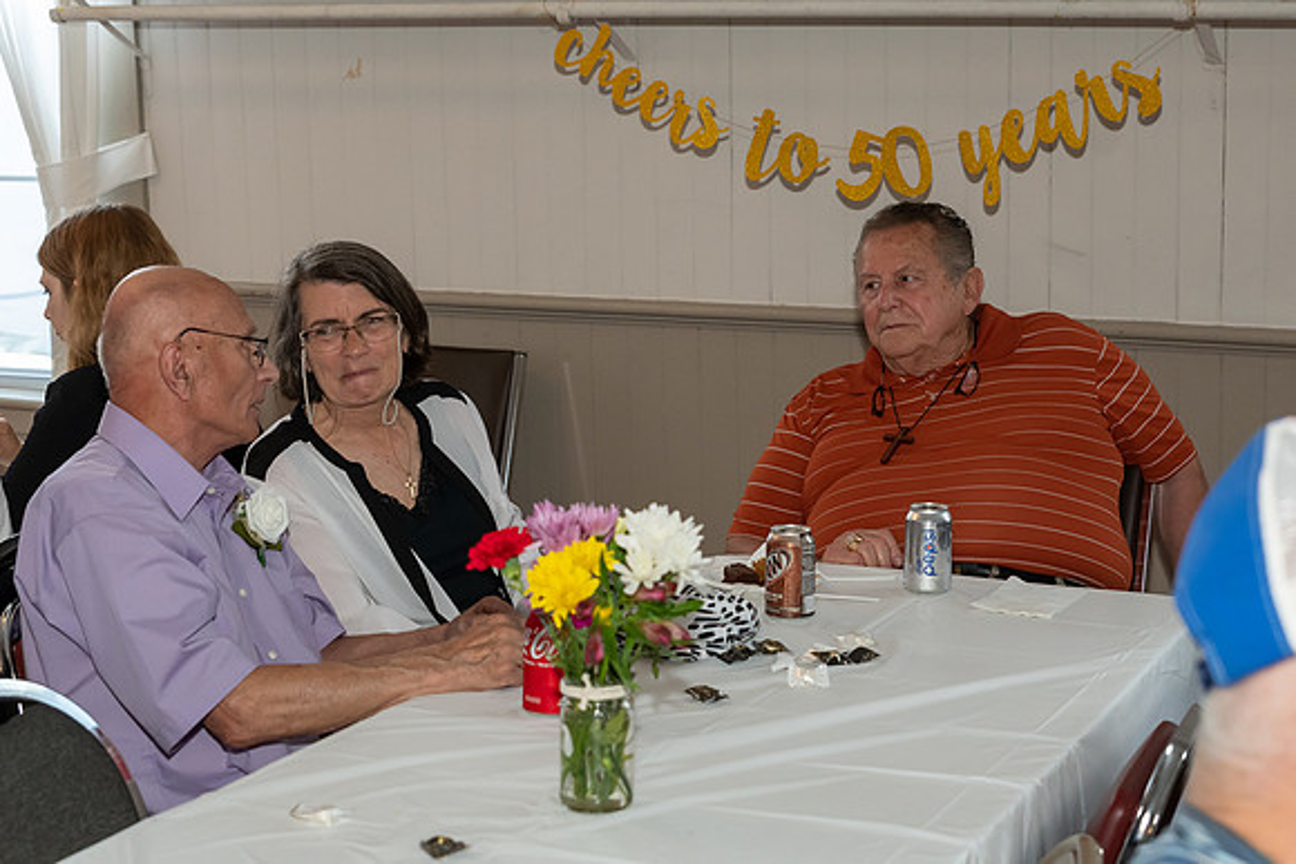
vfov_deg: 19.3
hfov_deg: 28.5
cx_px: 648
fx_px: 2549
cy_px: 432
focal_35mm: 71
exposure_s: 1/125
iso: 1600
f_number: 4
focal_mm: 45
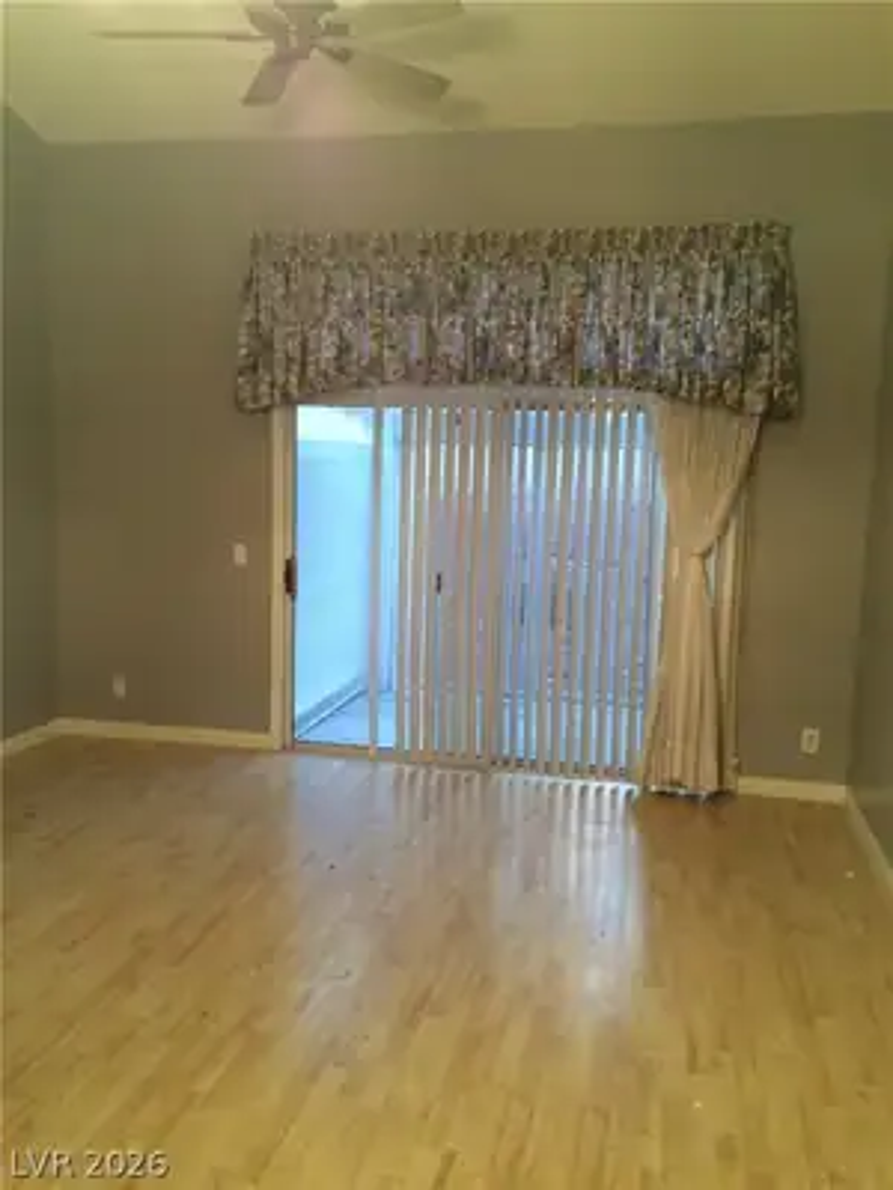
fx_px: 997
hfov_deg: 48.2
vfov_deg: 61.7
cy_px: 595
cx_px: 446
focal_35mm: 29
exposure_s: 1/30
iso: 200
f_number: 2.2
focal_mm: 4.15
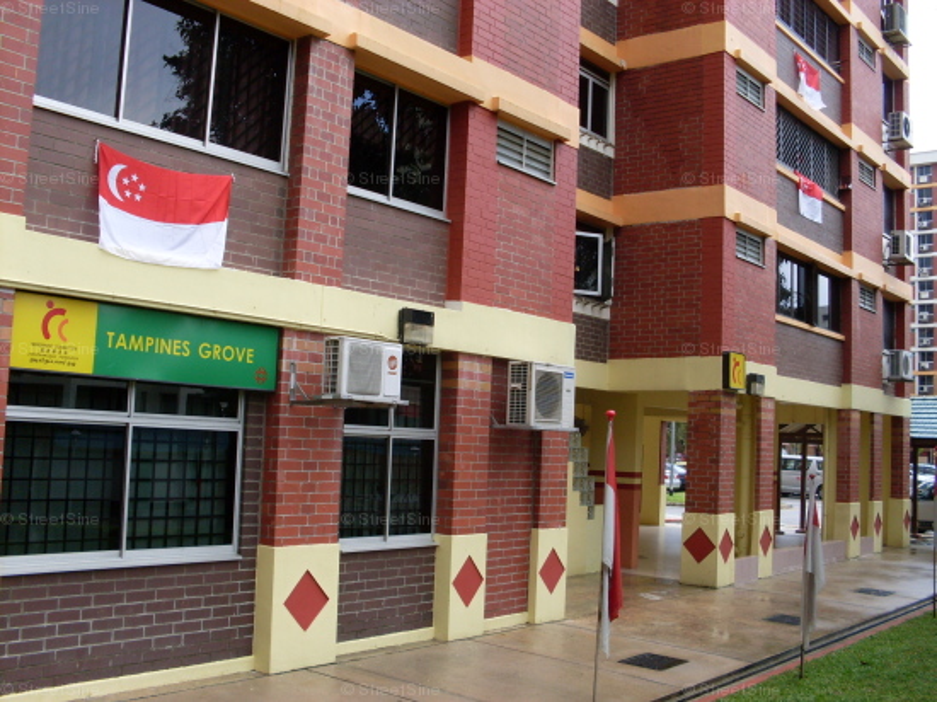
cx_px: 468
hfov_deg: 49.0
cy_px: 351
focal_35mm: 38
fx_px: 1028
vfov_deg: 37.7
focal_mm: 6.3
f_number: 2.8
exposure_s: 1/250
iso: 80
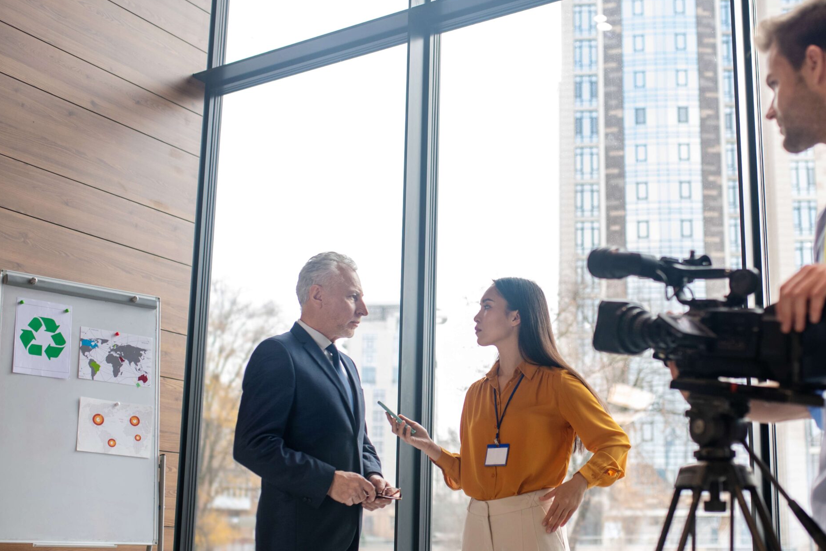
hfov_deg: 40.9
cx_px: 507
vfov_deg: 28.0
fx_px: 1101
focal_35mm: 48
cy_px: 336
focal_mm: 35
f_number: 2.2
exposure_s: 1/320
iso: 400
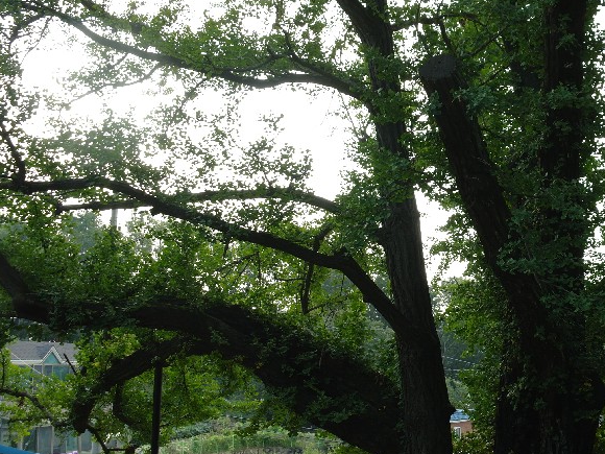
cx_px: 512
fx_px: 979
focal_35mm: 56
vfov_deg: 26.1
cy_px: 247
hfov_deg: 33.0
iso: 100
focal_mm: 22
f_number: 5.6
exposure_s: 1/60
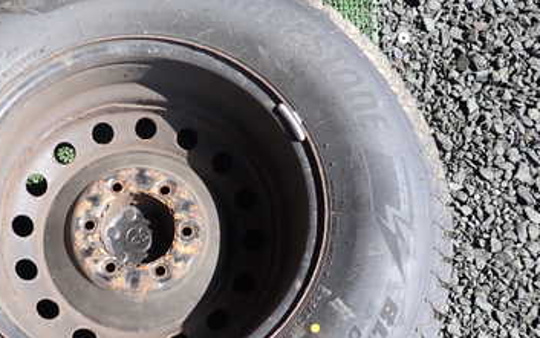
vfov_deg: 28.5
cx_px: 142
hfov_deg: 43.1
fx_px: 663
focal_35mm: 45
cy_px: 219
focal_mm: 4.5
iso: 100
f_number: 5.6
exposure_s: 1/100
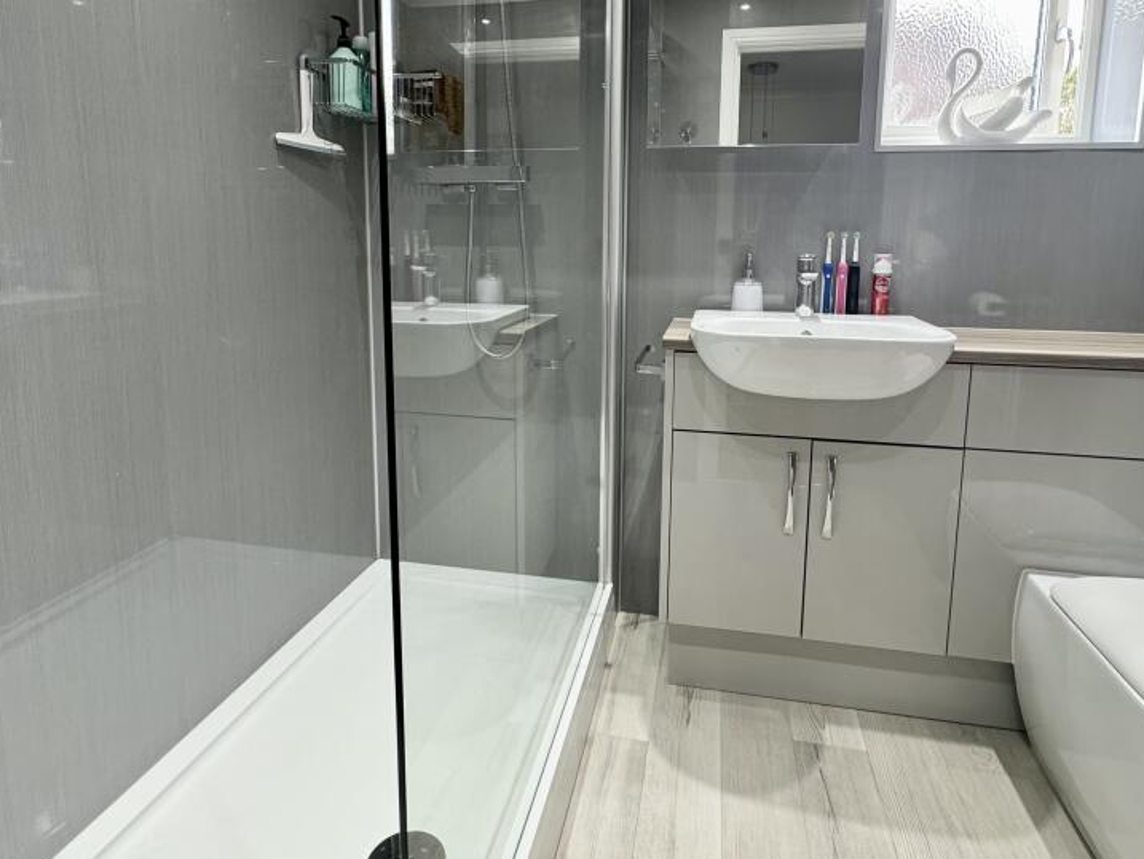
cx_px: 589
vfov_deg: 65.2
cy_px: 332
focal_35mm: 20
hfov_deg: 81.7
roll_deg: -0.2
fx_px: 661
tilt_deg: -6.9
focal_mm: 2.22
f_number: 2.2
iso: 200
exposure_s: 1/100
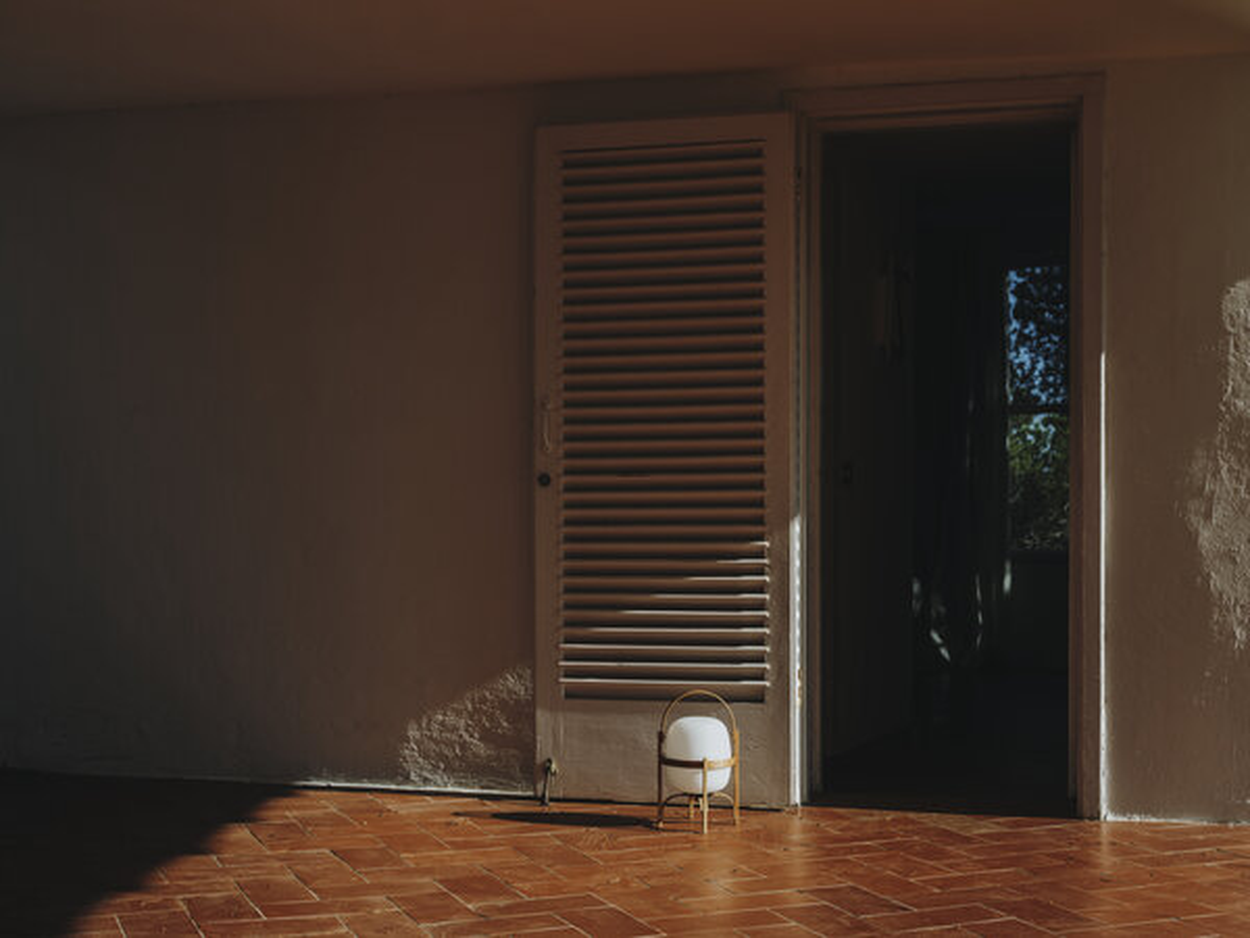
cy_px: 469
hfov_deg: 38.2
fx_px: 1806
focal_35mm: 50
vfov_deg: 29.1
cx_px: 625
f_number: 8
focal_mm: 63
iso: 400
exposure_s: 1/1700
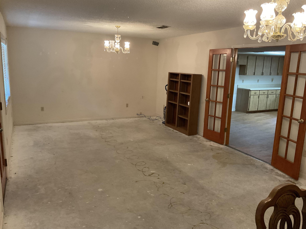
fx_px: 256
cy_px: 114
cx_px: 153
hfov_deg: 61.7
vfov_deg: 48.2
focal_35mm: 29
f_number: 1.8
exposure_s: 1/60
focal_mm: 3
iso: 200
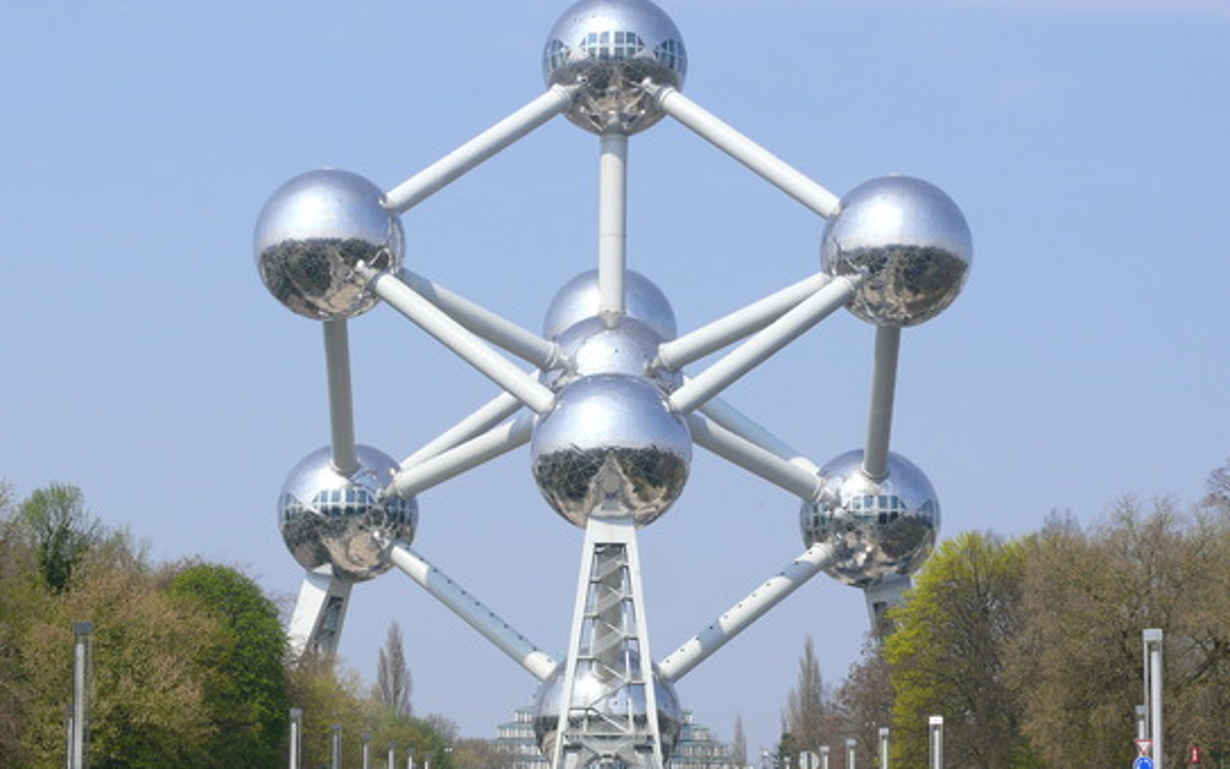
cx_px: 617
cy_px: 447
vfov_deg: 12.7
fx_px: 3453
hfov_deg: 20.2
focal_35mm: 103
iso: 100
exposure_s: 1/500
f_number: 5.6
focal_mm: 18.1
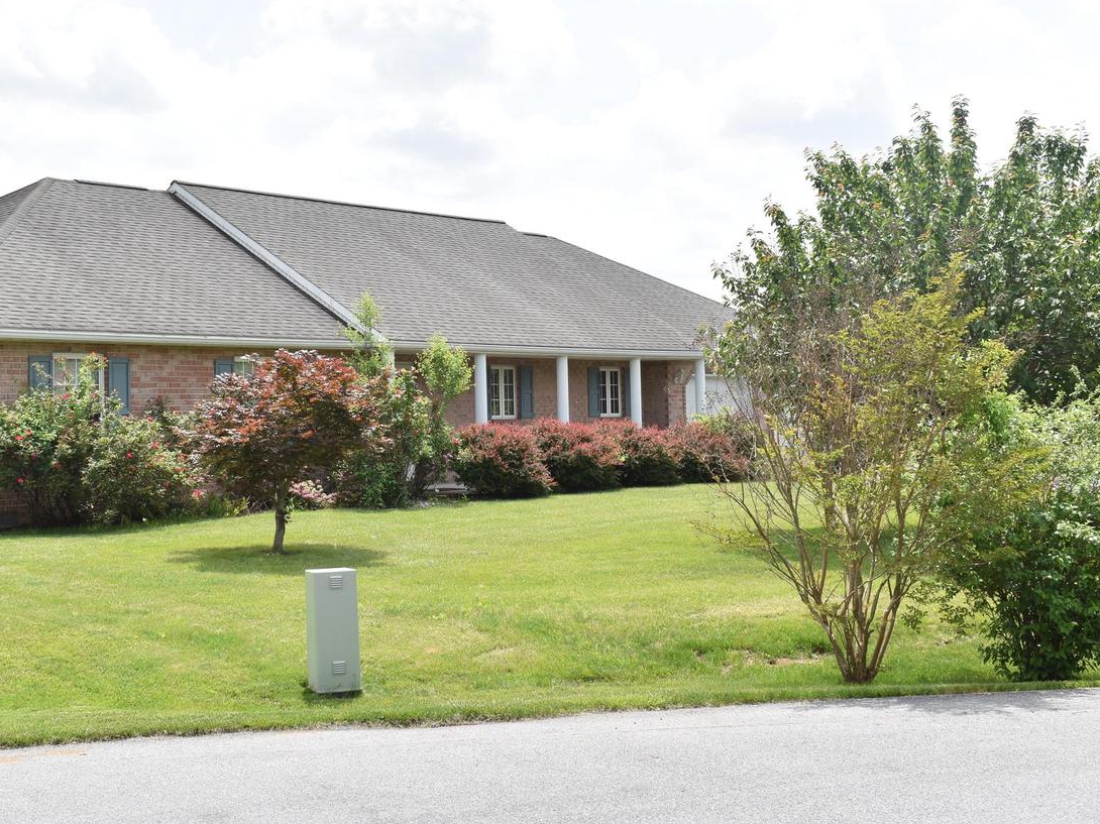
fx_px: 1513
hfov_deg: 39.7
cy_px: 345
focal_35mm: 48
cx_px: 432
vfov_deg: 30.4
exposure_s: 1/250
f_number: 8
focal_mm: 25
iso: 100
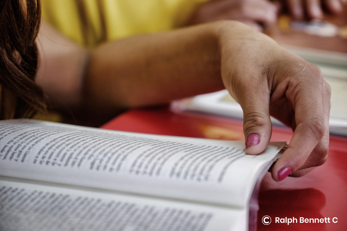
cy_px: 116
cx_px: 174
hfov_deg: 24.5
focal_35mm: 83
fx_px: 800
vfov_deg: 16.5
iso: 400
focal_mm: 55
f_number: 2.8
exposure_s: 1/60
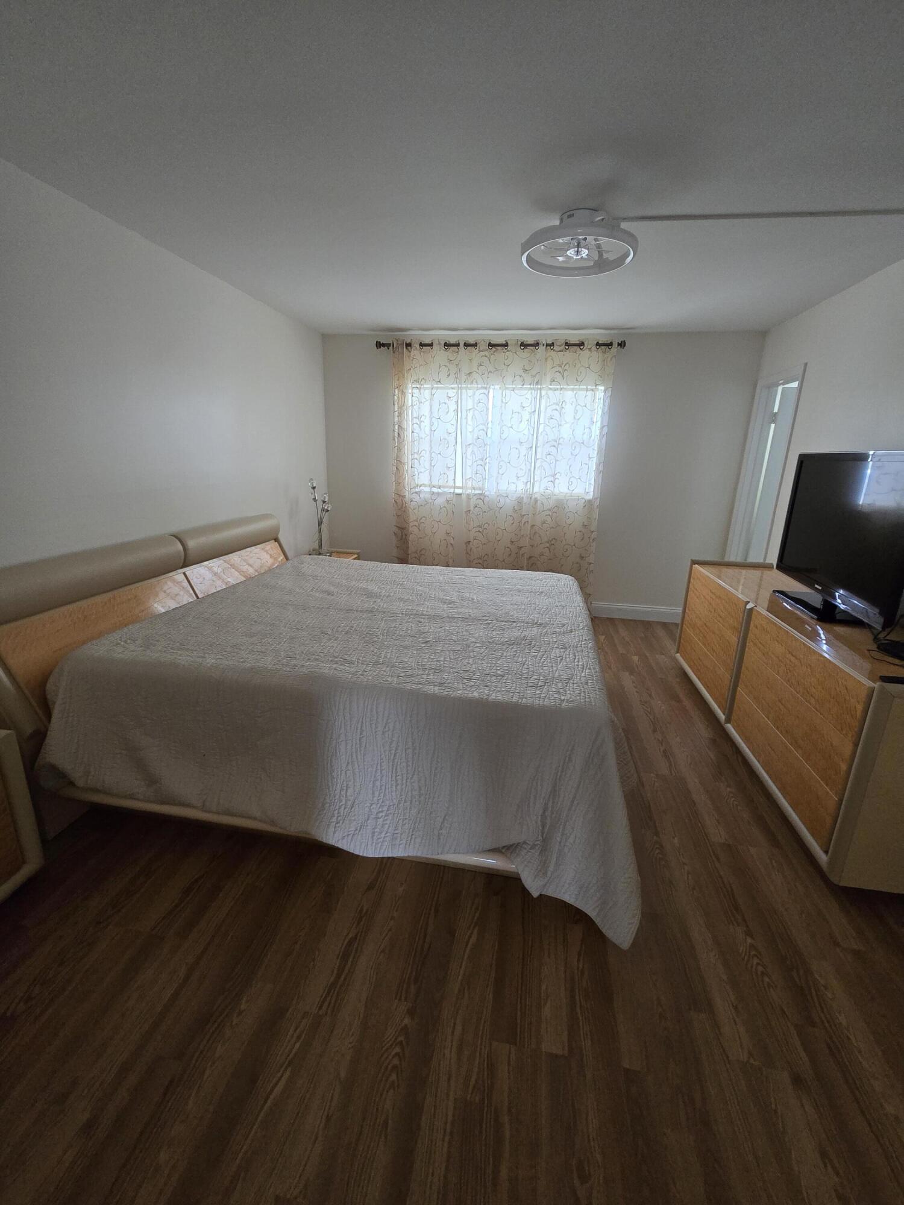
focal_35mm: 13
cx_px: 452
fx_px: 453
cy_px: 602
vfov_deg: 106.2
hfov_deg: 89.9
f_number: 2.2
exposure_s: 1/60
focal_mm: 2.2
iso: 500
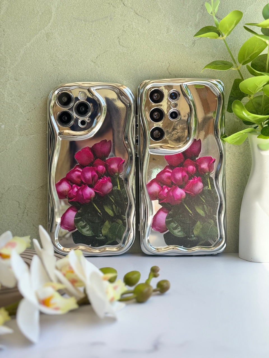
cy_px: 179
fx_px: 497
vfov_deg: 39.7
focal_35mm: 48
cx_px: 134
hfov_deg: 30.3
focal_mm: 6.76
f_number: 1.78
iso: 64
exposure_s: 1/301
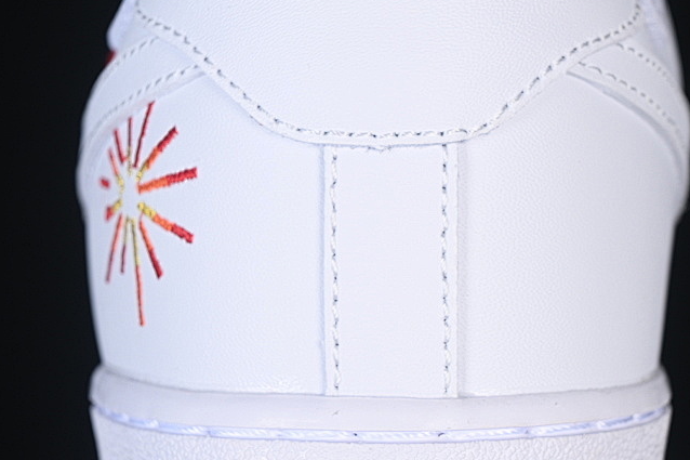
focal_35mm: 127
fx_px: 2433
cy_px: 244
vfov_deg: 10.8
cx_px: 389
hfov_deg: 16.1
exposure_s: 1/80
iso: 160
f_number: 7.1
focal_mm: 50
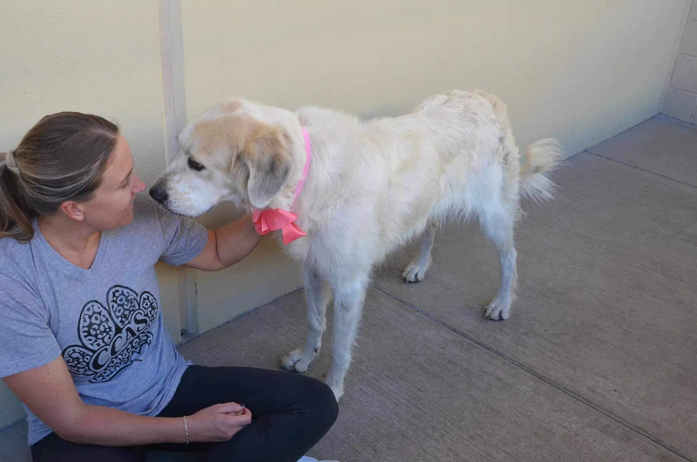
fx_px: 676
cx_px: 330
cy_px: 242
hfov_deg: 54.5
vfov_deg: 37.7
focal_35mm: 35
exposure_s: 1/100
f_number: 5
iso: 400
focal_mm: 22
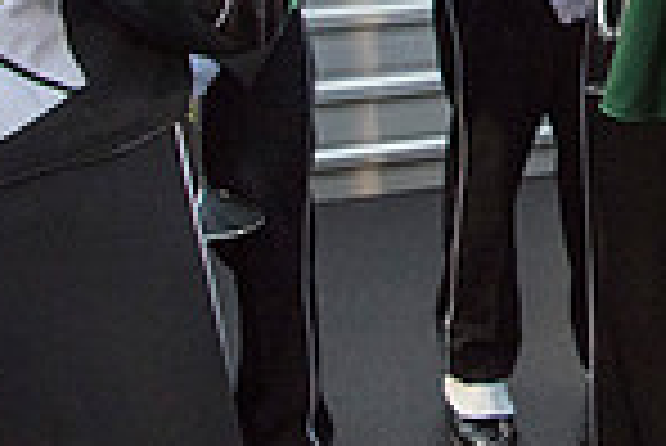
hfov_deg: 19.6
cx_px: 914
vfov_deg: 13.6
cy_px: -250
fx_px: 1741
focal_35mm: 94
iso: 2000
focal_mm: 24
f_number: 3.2
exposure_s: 1/800
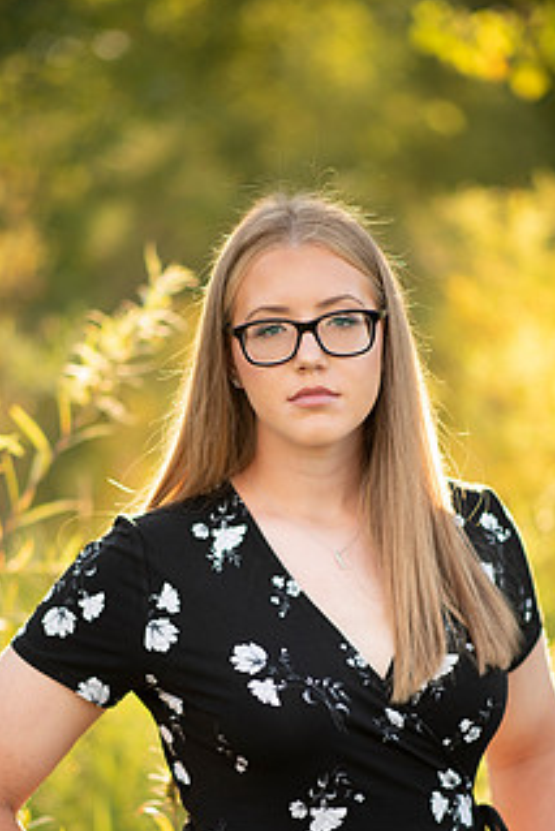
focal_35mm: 120
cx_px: 284
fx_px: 2772
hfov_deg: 11.4
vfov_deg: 17.0
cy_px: 570
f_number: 1.8
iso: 125
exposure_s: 1/400
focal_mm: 85
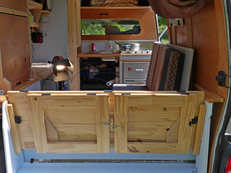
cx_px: 116
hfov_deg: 49.0
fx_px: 254
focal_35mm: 38
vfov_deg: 37.7
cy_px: 86
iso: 200
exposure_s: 1/250
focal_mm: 19
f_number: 7.1
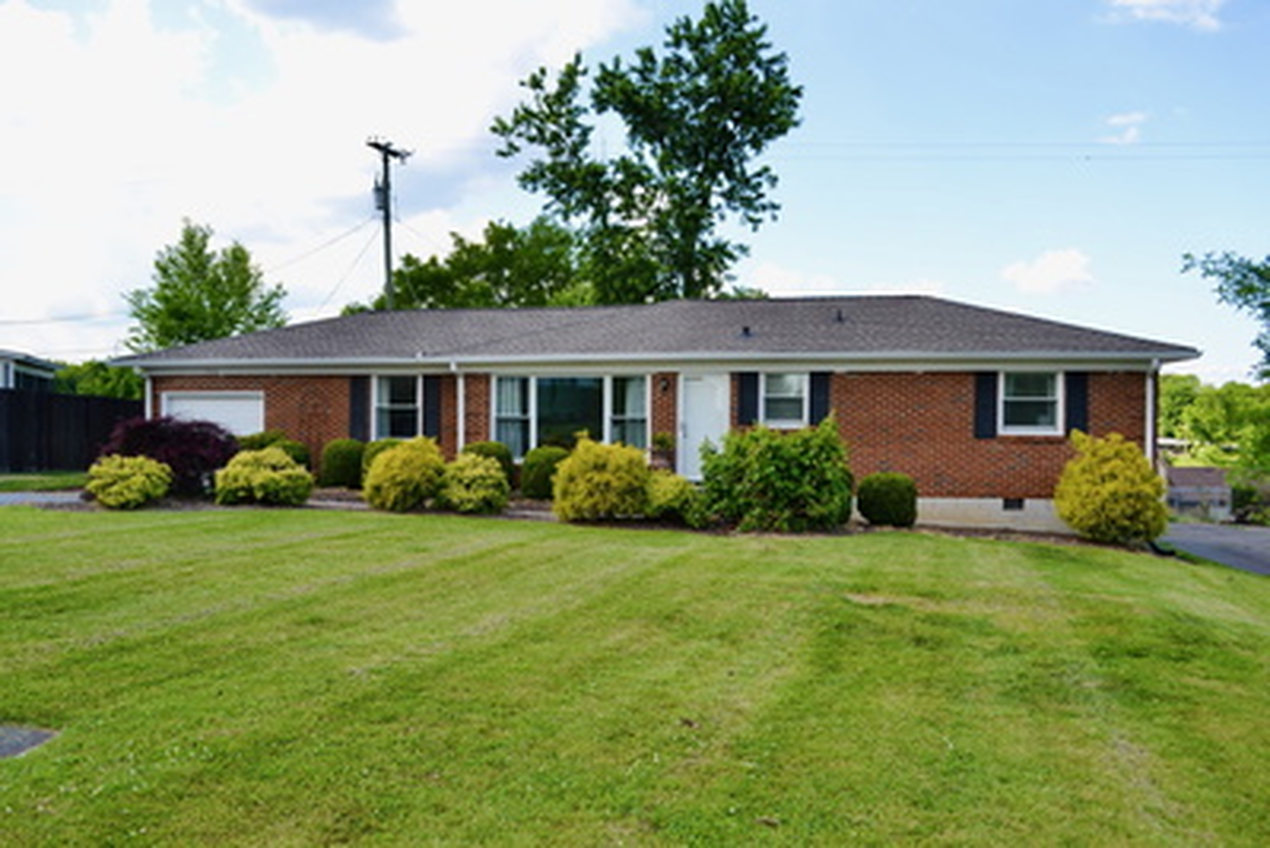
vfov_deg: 40.0
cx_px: 635
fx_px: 1165
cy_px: 424
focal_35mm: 33
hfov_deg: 57.2
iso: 100
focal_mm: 22
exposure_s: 1/200
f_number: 6.3
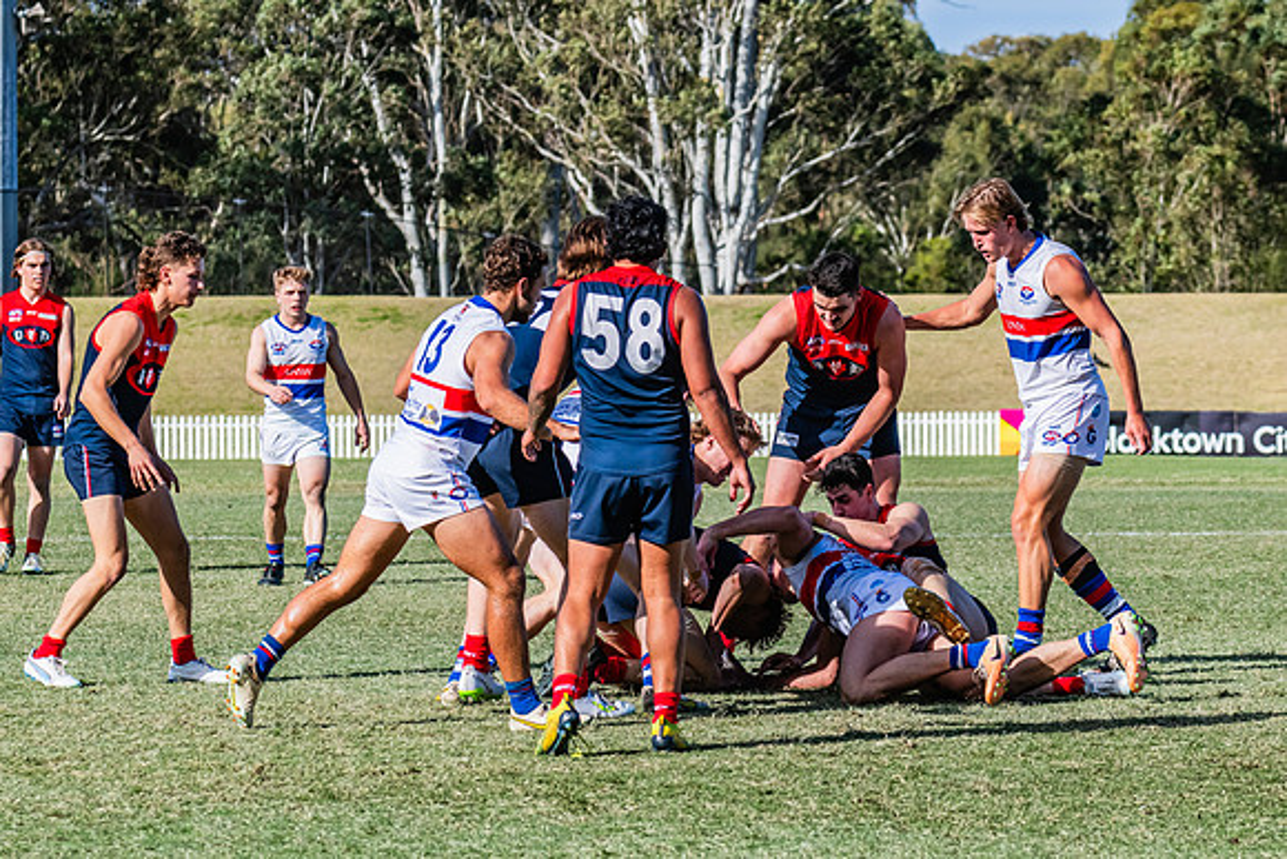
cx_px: 877
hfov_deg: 8.8
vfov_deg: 5.9
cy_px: 467
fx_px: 8400
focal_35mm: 235
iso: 800
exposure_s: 1/1600
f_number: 9
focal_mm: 170
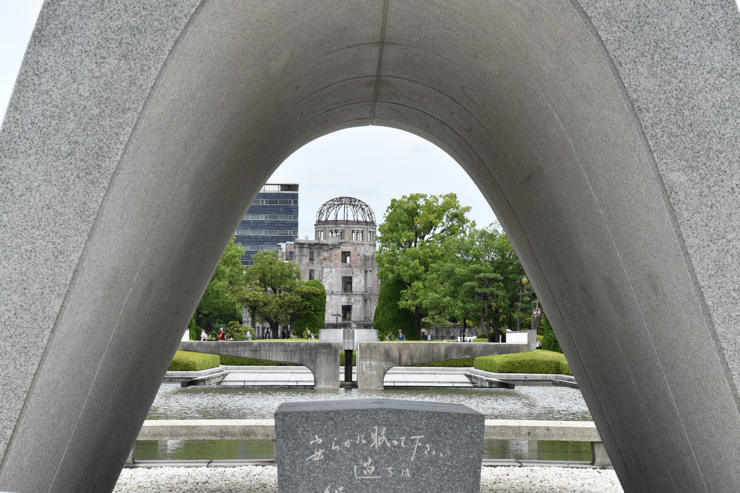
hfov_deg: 24.2
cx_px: 370
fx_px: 1727
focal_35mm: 84
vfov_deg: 16.3
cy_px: 246
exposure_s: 1/320
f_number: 9
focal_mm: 56
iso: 200
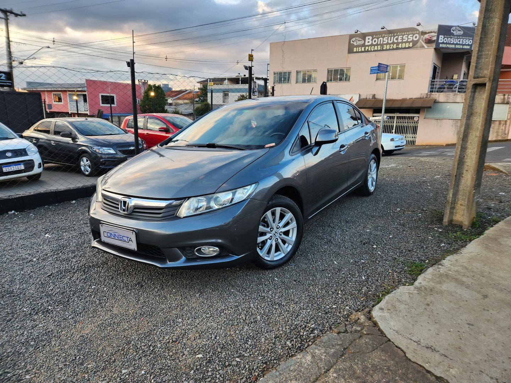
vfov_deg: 58.9
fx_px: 340
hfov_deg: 73.9
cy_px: 192
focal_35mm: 23
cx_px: 256
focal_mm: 5.4
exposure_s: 1/180
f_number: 1.8
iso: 64
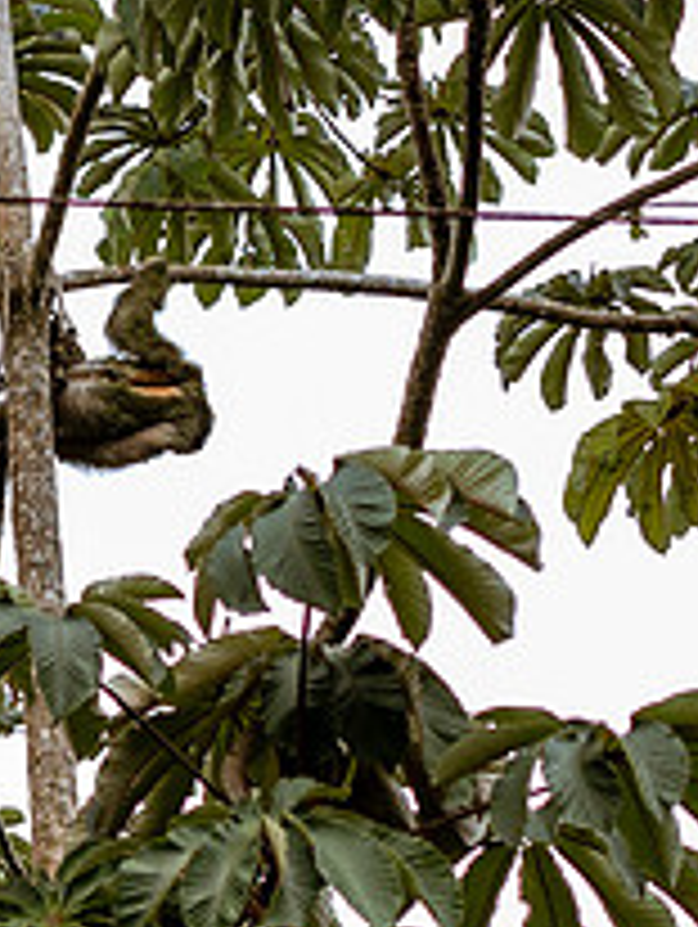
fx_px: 8478
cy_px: 394
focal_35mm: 316
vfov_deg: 6.3
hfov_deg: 4.7
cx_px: 370
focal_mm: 50
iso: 100
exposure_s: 1/640
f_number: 2.8
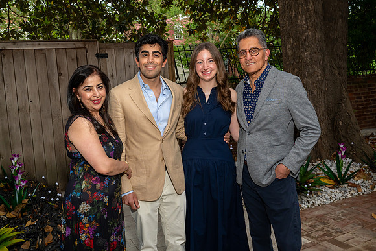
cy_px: 114
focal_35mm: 34
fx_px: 357
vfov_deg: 38.7
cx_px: 177
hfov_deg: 55.5
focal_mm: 30.5
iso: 640
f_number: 8
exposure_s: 1/250
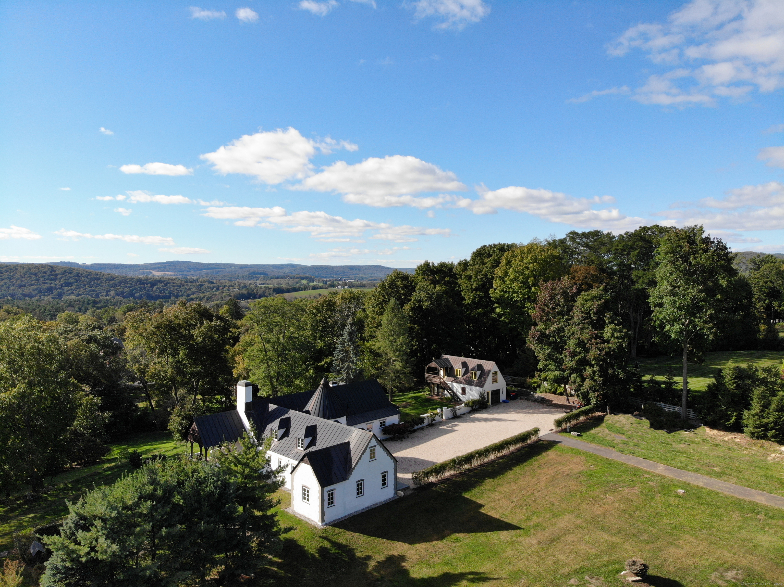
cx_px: 392
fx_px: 543
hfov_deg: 71.6
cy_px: 294
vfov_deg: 56.8
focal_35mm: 24
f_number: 2.8
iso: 100
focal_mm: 4.5
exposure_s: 1/807
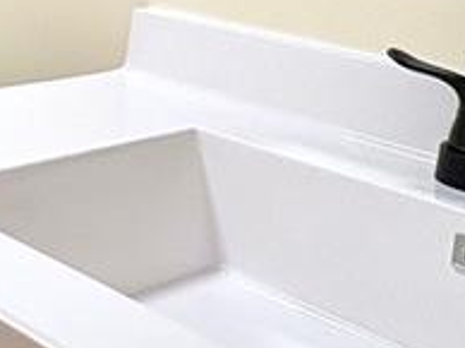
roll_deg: -1.8
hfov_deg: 20.9
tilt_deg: -2.4
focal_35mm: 74
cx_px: -292
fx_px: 993
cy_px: -142
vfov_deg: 18.1
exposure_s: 1/60
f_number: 2.2
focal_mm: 2.22
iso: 125
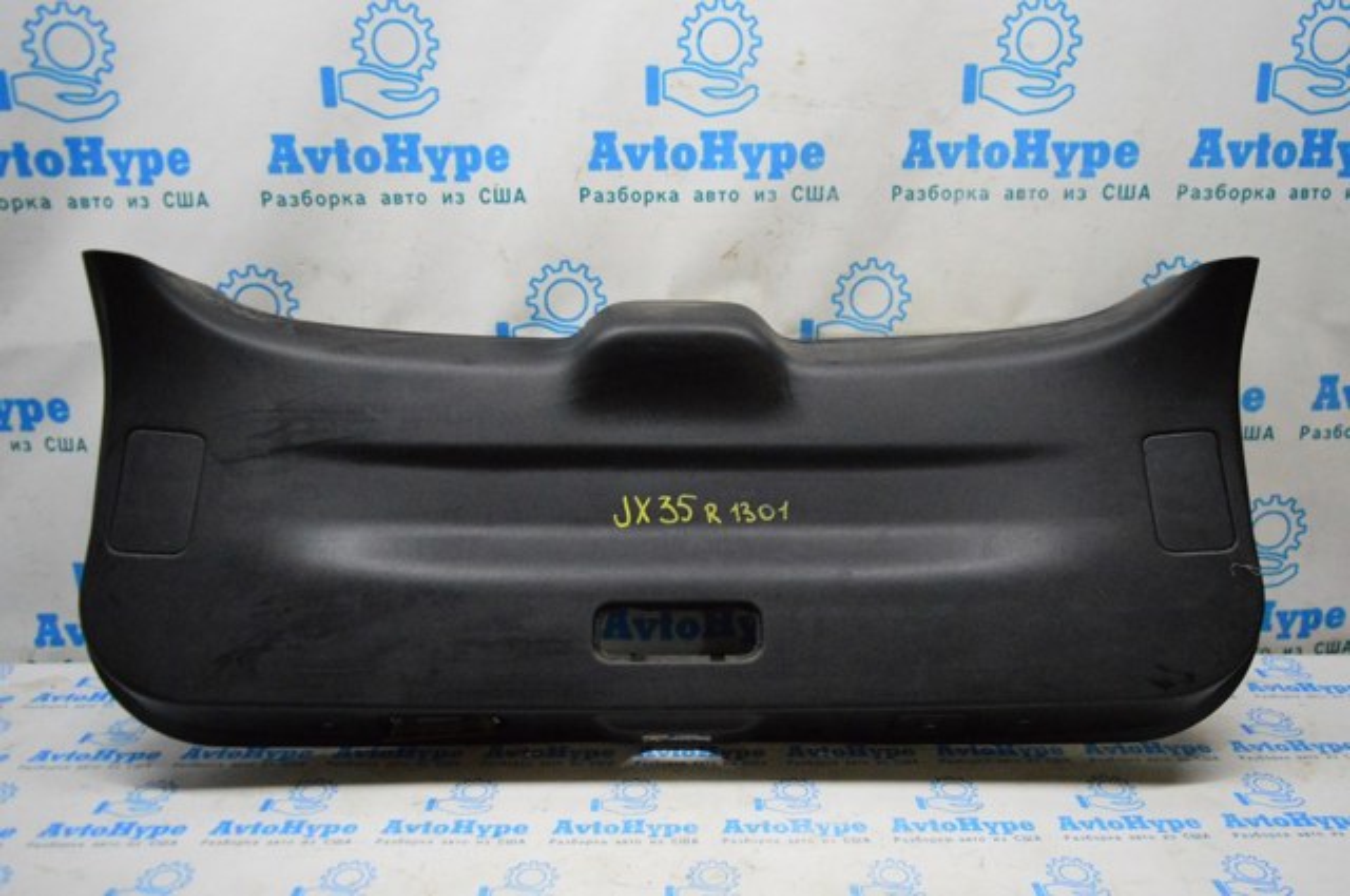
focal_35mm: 27
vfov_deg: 47.8
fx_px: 1011
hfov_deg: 67.4
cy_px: 448
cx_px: 675
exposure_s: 1/800
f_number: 3.5
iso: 6400
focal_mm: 18
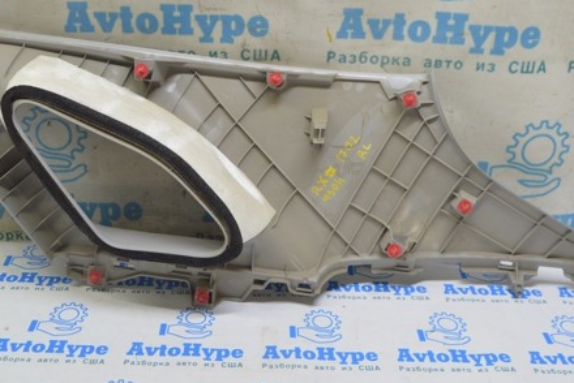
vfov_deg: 29.1
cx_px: 258
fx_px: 730
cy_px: 110
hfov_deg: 42.9
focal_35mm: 46
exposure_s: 1/20
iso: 400
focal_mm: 21
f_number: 5.6
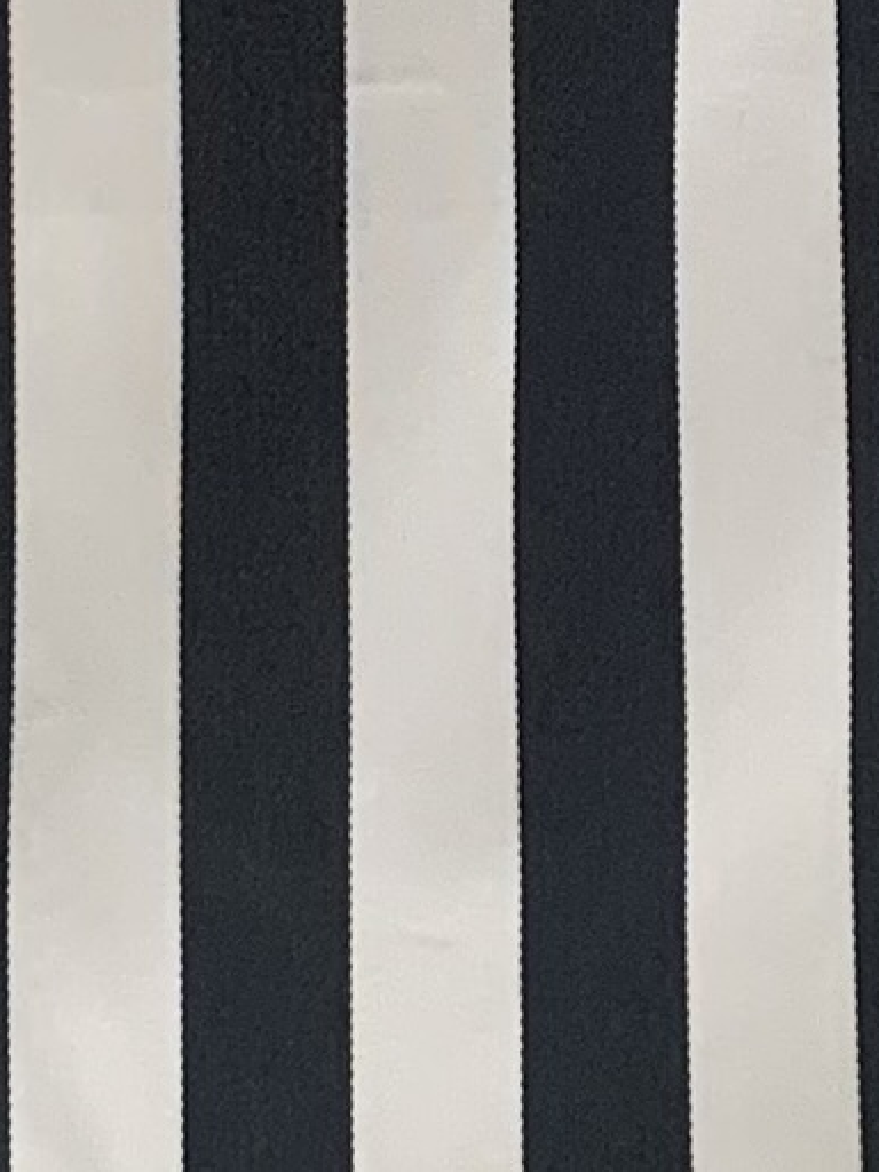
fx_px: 3521
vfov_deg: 18.0
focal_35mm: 104
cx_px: 510
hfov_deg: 14.2
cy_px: -197
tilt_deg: -87.7
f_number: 1.8
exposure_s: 1/111
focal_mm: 4.25
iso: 100
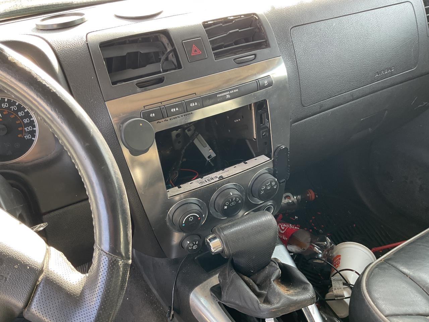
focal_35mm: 29
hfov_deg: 61.7
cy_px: 161
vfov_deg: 48.2
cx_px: 214
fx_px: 359
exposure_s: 1/60
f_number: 1.8
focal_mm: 3
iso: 40
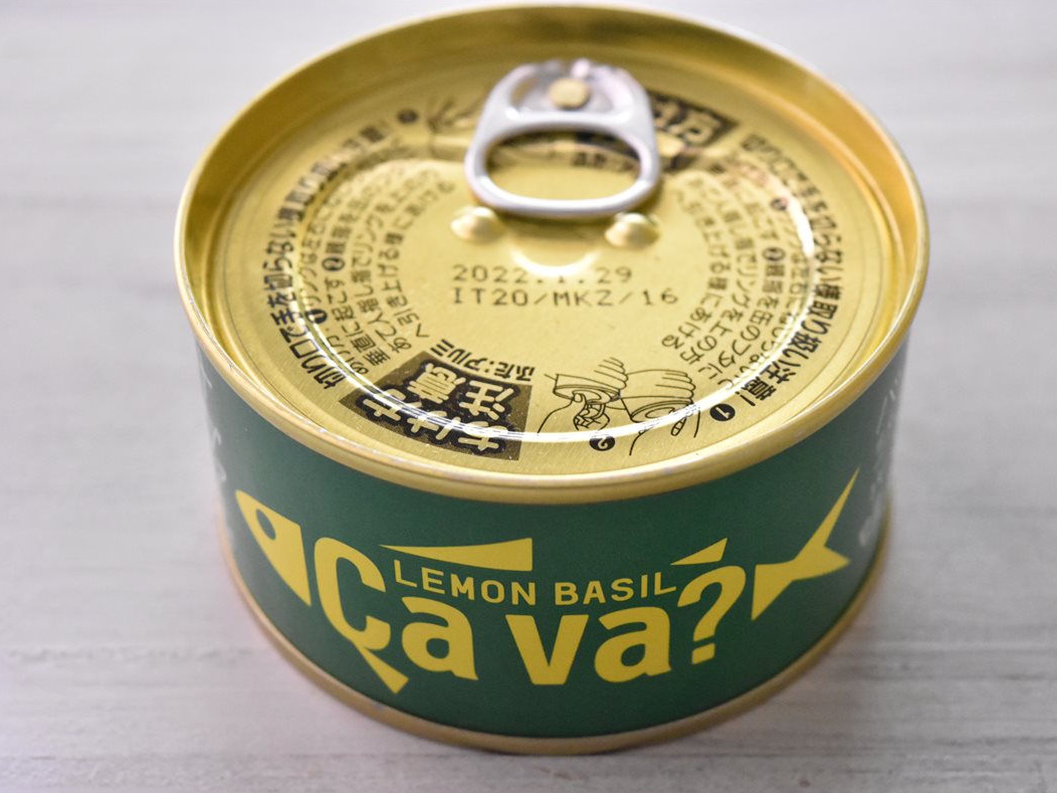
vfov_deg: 18.7
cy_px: 400
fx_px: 2412
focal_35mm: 79
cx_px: 573
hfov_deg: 24.7
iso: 6400
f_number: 5.3
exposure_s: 1/100
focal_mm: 48
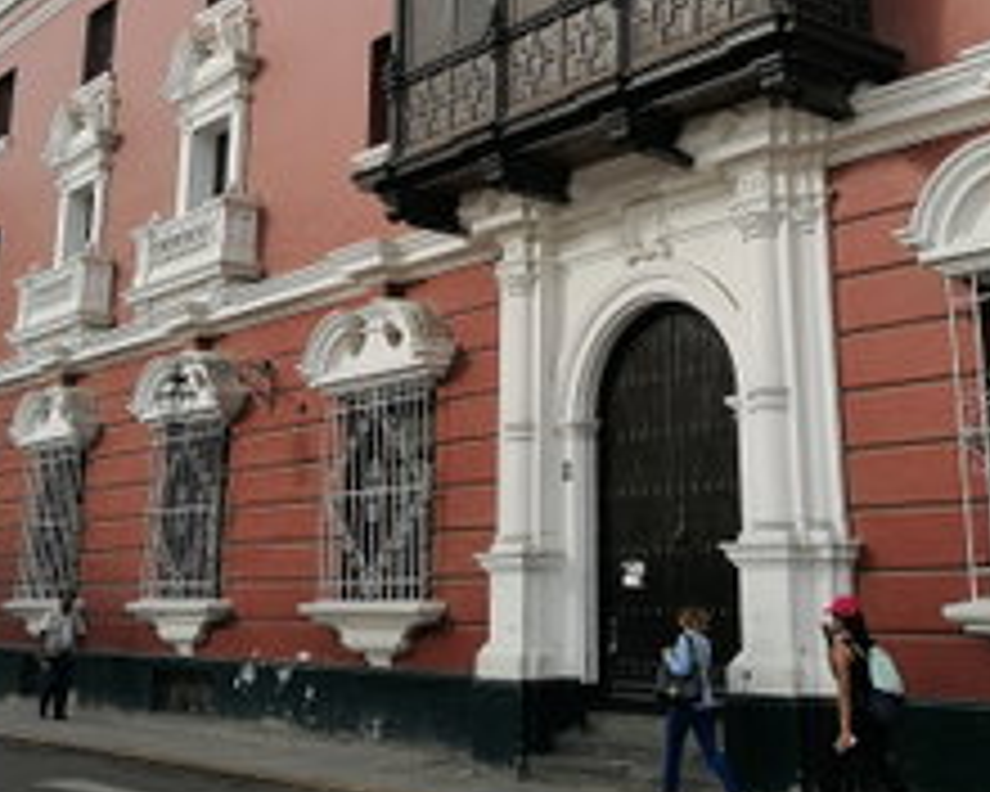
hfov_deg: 38.5
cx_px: 616
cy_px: 198
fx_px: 1406
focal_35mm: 48
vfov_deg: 30.9
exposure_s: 1/910
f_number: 2.2
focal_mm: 4.5
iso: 50
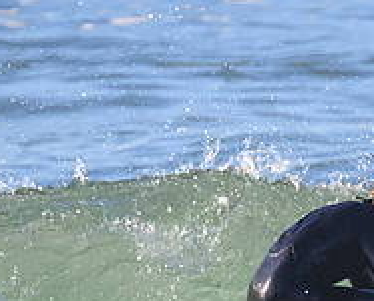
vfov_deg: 0.8
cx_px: 426
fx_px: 22450
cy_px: 348
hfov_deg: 1.0
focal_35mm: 2025
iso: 2800
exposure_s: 1/2000
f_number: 11
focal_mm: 700
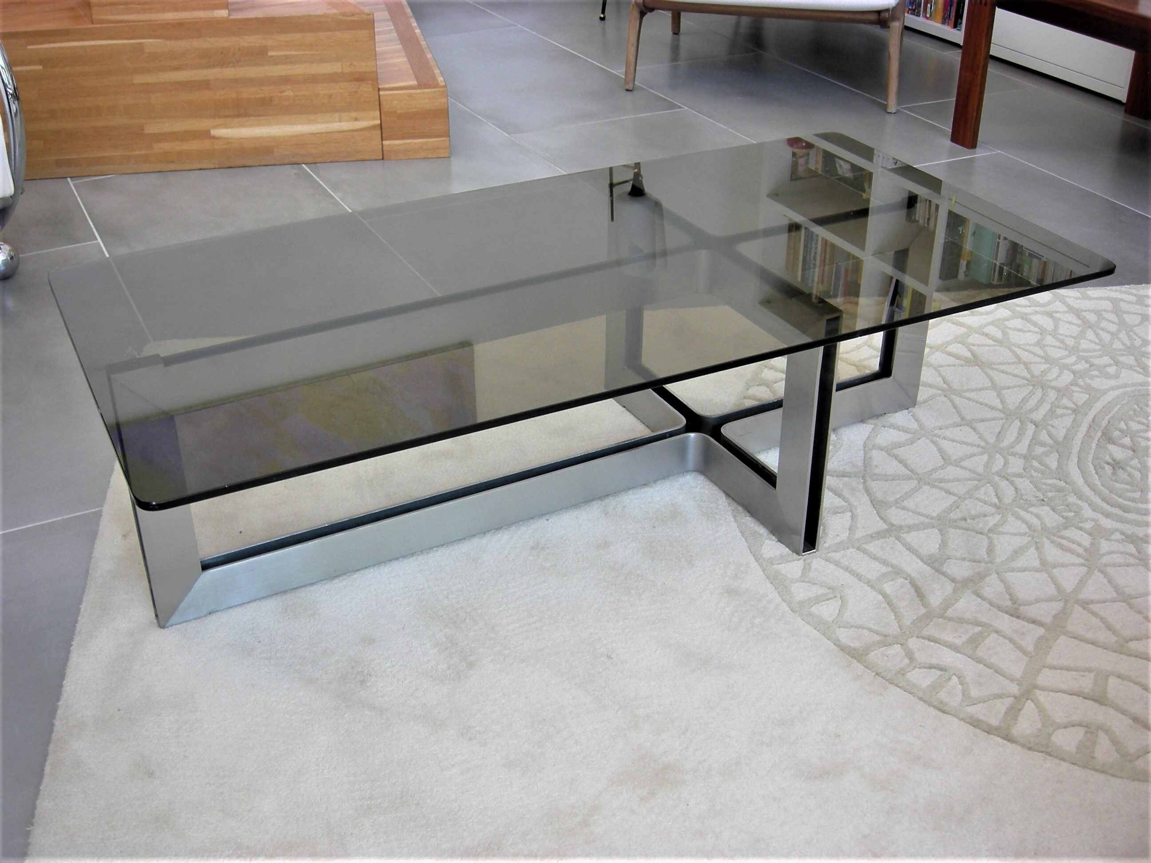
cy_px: 432
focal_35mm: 38
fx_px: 1264
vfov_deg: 37.7
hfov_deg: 49.0
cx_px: 576
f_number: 2.8
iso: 64
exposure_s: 1/31.6
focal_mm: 8
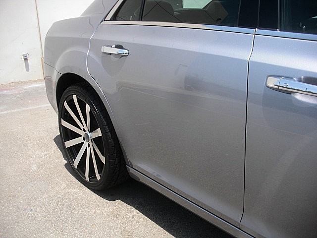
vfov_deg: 39.7
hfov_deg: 51.4
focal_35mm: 36
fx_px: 330
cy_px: 119
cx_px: 158
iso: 50
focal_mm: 6.3
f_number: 2.8
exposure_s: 1/640
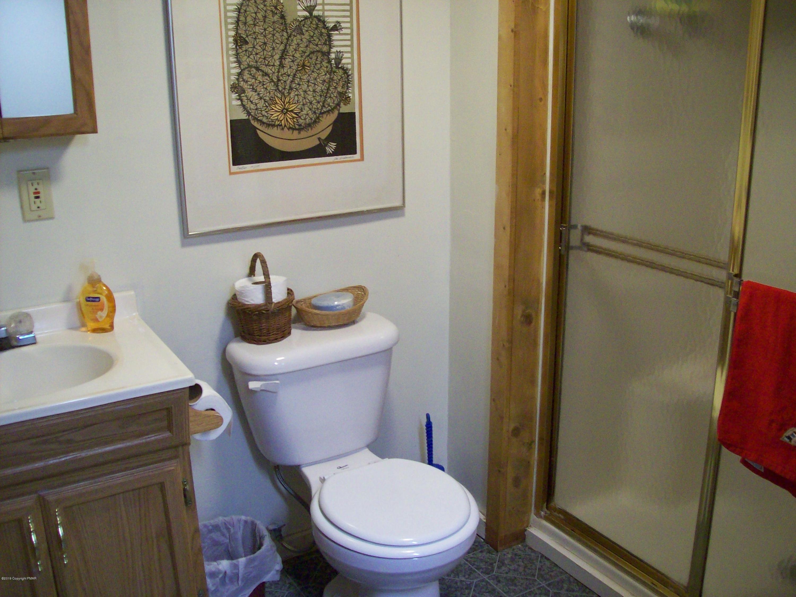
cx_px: 398
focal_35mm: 36
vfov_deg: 39.7
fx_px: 828
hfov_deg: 51.4
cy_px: 298
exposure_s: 1/8
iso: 200
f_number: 2.7
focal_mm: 6
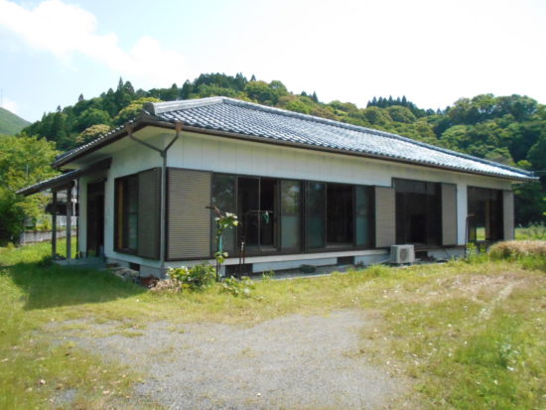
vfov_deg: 53.1
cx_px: 273
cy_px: 205
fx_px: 410
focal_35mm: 26
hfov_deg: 67.3
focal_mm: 4.6
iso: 800
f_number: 8
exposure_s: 1/800
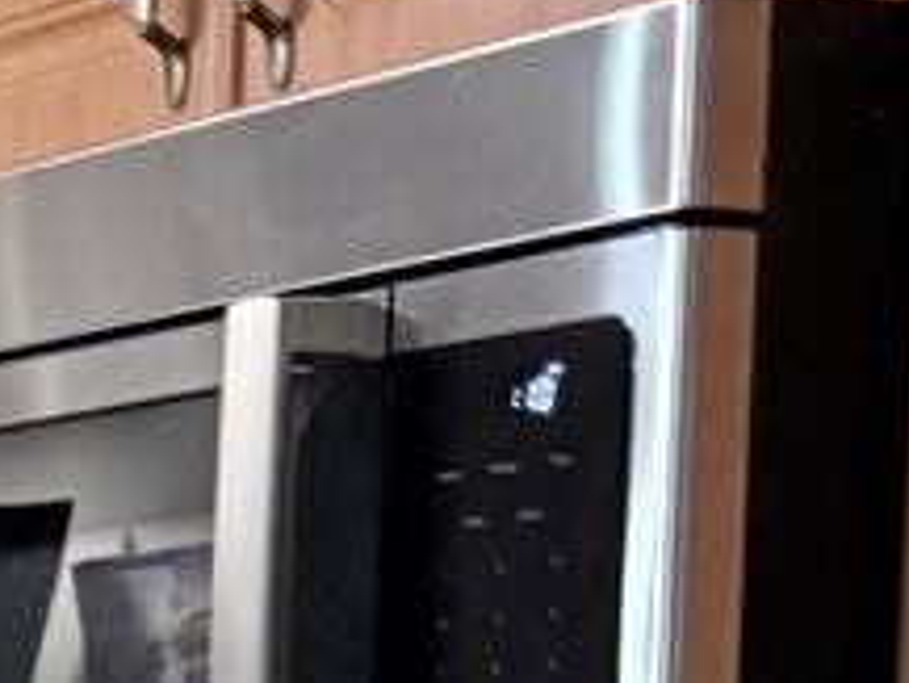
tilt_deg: -9.7
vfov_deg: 7.9
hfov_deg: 9.8
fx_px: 4651
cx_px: -1294
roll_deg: +0.5
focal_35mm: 177
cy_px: 1546
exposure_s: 1/60
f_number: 1.78
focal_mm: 6.76
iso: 400
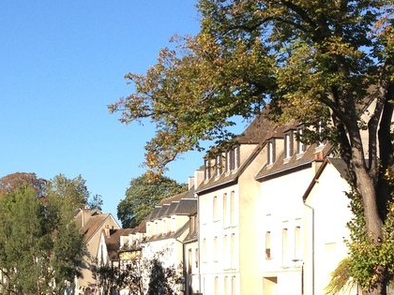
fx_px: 1138
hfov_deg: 19.6
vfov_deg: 14.5
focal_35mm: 100
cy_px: 316
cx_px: 131
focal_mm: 4.28
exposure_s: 1/935
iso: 50
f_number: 2.4
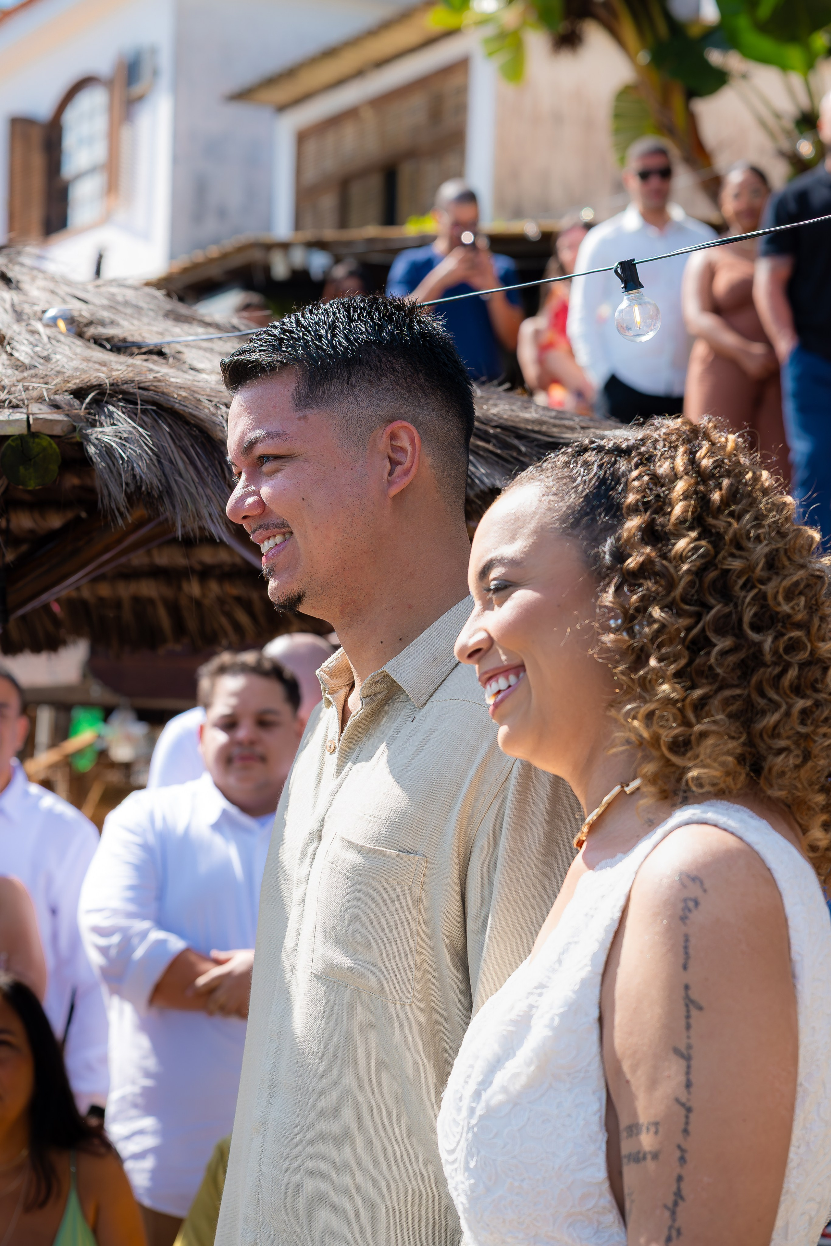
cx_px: 416
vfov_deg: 24.2
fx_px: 2908
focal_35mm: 84
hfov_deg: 16.3
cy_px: 623
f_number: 4
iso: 100
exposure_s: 1/640
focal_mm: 56
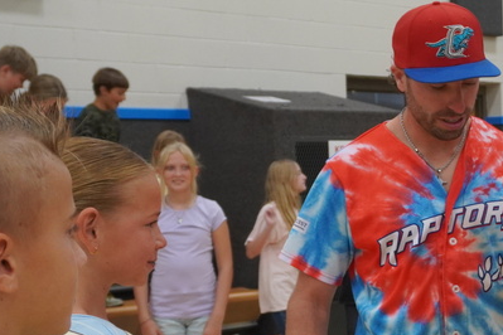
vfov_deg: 17.5
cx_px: 465
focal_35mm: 77
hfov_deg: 25.4
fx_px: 1076
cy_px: 289
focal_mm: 20
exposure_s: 1/160
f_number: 4
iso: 1250
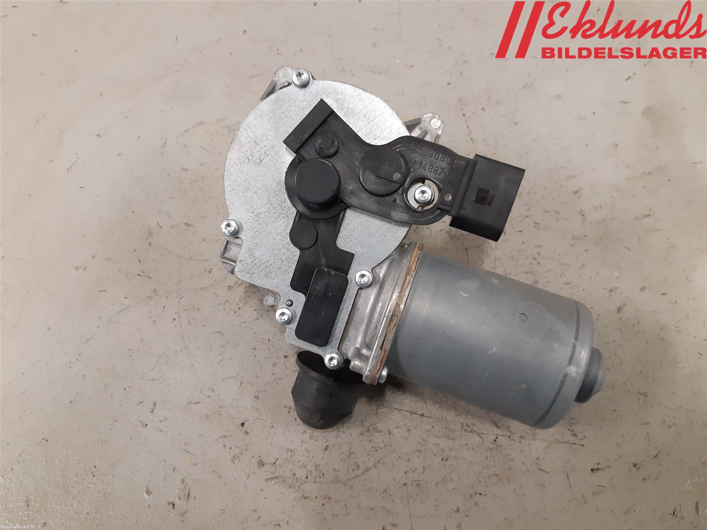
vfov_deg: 53.1
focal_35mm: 26
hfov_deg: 67.3
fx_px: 531
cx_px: 354
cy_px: 265
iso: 200
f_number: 1.7
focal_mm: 3.93
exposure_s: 1/50
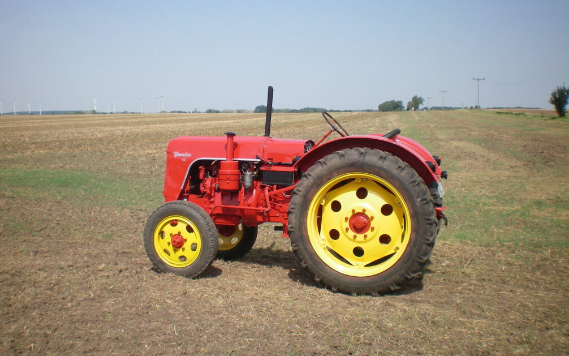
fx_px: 636
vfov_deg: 31.2
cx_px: 280
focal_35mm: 41
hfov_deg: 48.2
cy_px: 164
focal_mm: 6.3
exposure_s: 1/500
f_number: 4.6
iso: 64
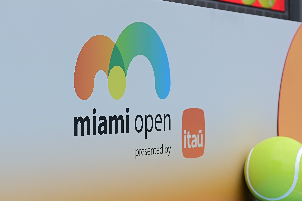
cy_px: 100
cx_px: 151
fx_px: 1065
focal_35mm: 127
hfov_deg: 16.1
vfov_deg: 10.8
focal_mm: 85
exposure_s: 1/2500
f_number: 2
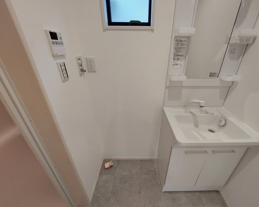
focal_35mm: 14
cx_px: 142
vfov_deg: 88.0
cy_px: 107
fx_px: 107
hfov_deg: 100.4
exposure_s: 1/60
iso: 125
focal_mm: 1.74
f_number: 2.2
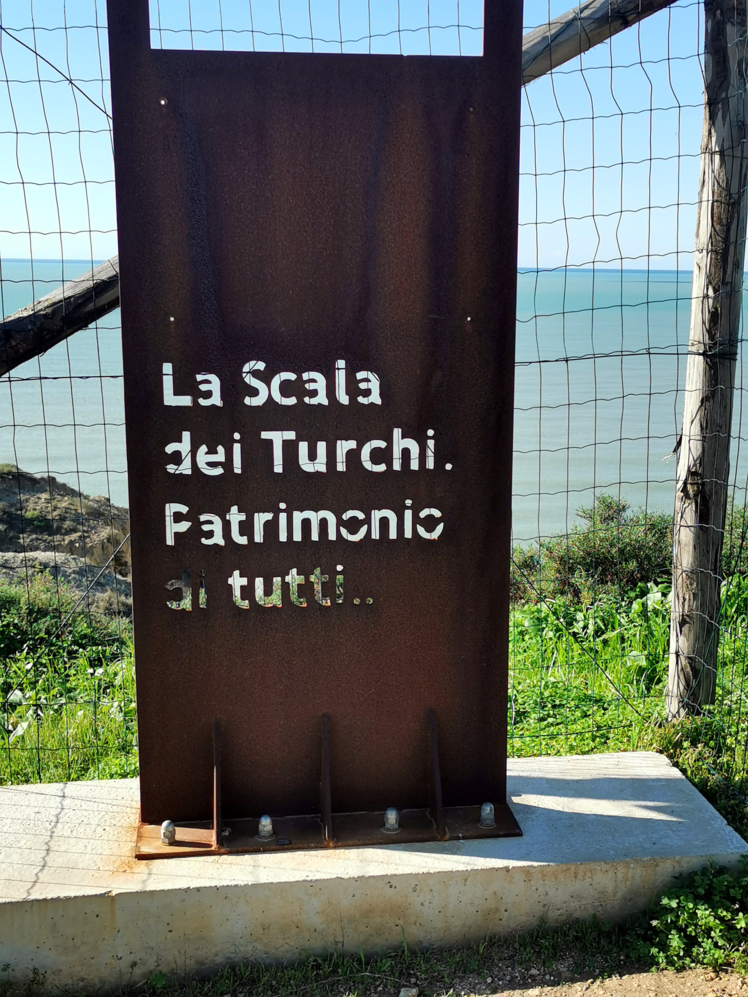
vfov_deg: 40.4
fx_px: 1354
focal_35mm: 47
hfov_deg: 30.9
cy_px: 498
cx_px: 374
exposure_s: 1/2203
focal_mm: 5.56
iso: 50
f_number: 1.6
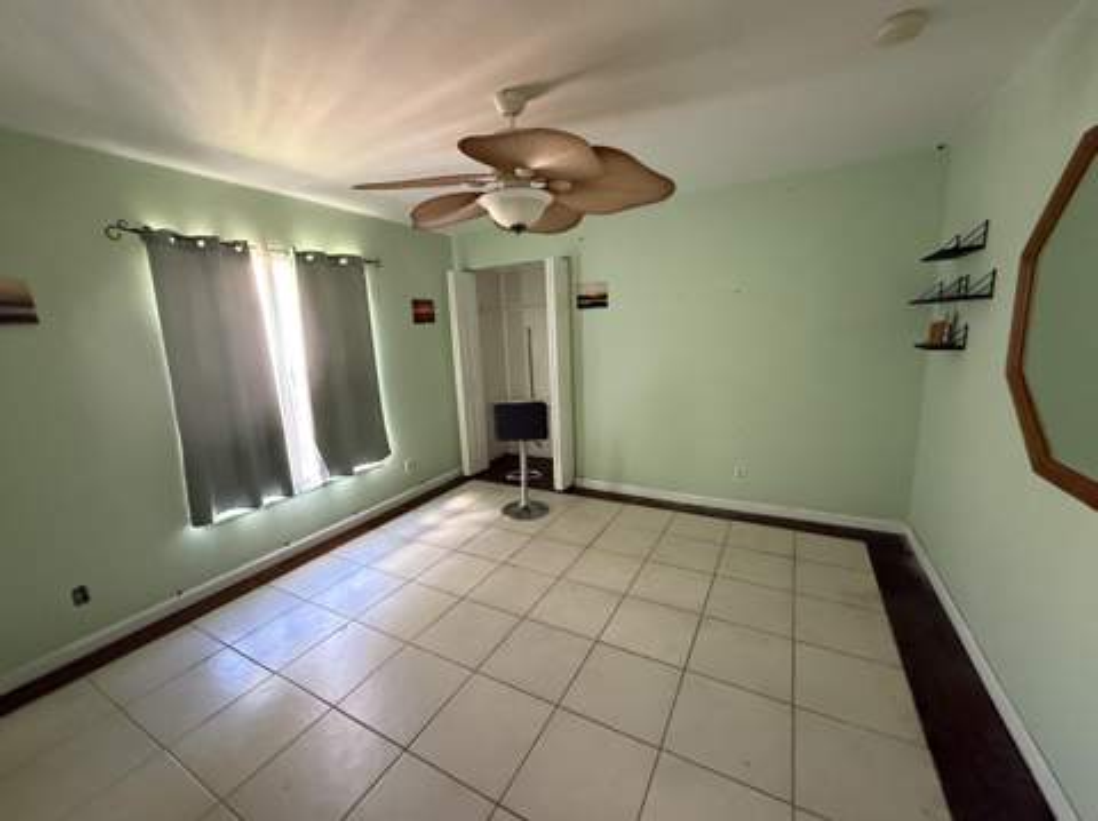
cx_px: 549
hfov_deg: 102.1
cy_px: 410
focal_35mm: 14
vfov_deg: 85.6
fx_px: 444
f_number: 2.2
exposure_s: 1/60
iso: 1000
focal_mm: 2.22
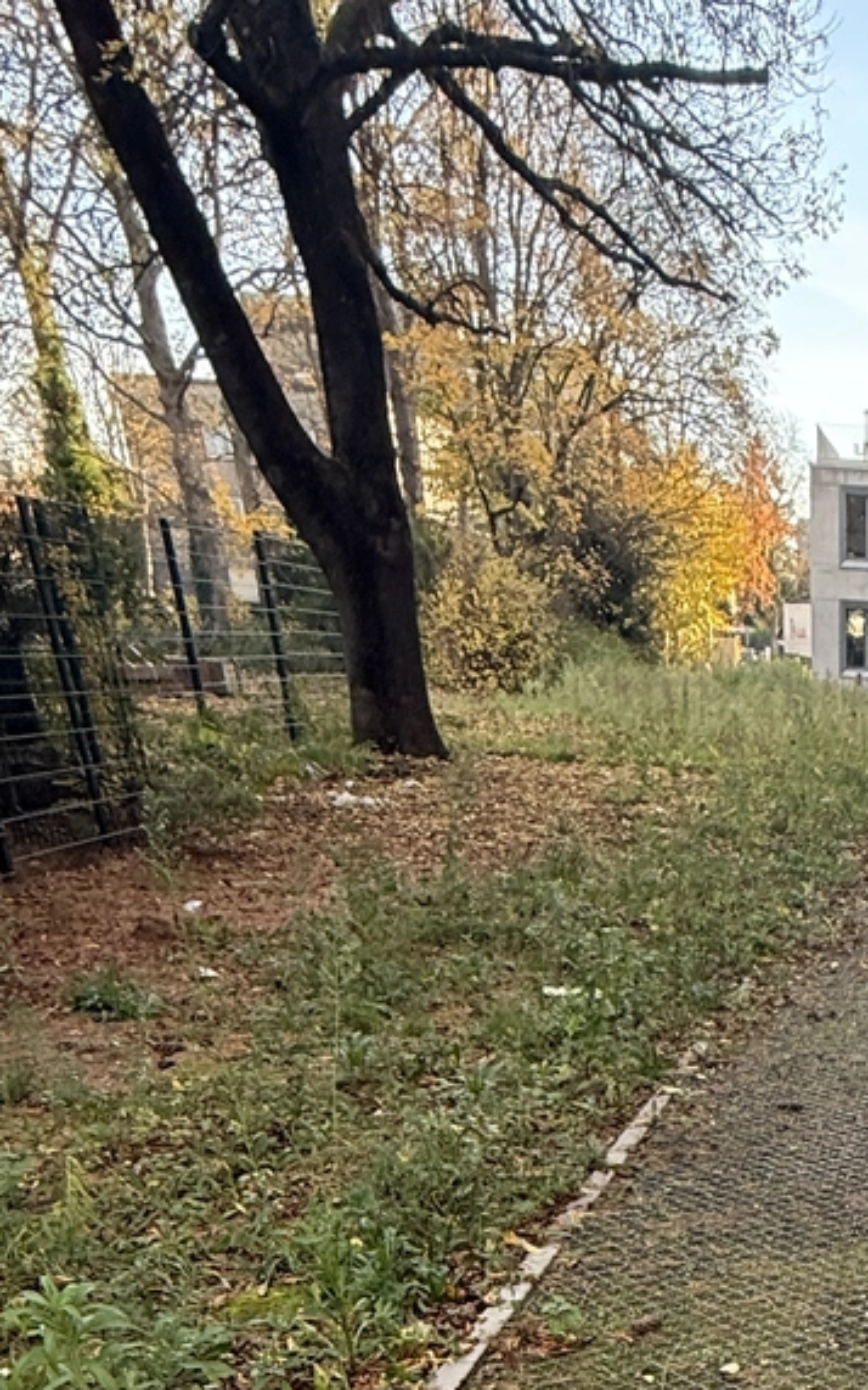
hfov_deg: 29.4
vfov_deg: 38.7
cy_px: 1626
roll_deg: -4.9
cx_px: 969
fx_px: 1476
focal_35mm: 39
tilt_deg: -31.6
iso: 100
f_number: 2.2
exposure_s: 1/99
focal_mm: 2.22
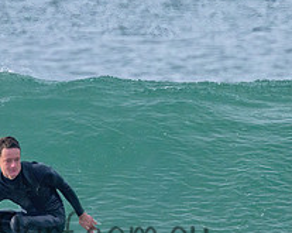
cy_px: 182
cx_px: 153
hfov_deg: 0.7
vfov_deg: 0.6
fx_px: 22343
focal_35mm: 2589
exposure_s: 1/1600
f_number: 11
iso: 1800
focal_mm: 800
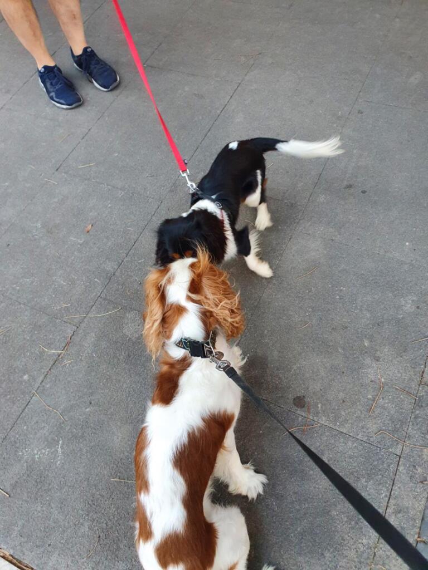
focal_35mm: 26
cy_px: 285
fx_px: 429
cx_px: 214
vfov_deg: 67.3
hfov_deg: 53.1
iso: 160
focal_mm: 4.32
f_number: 2.4
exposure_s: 1/100
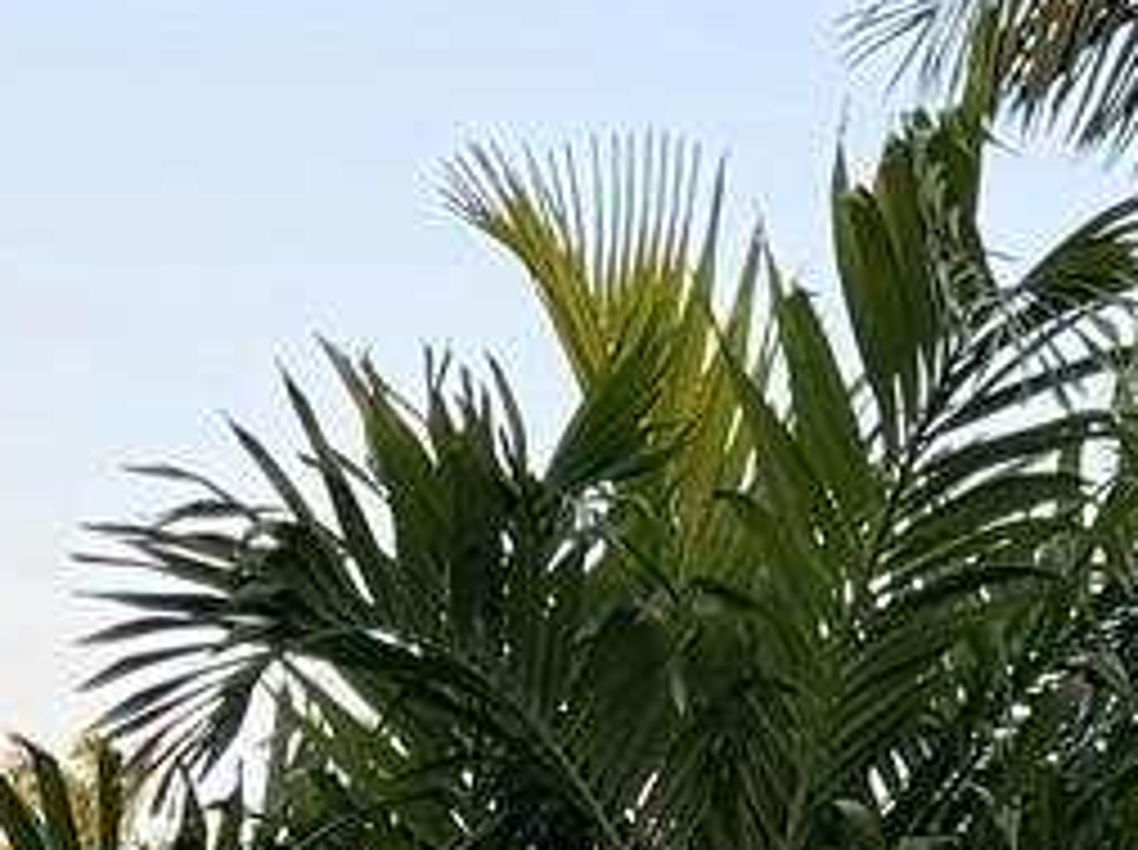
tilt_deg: +3.3
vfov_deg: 9.4
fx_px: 4990
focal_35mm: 152
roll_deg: -0.7
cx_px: -414
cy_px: 1309
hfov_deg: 12.5
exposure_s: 1/571
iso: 80
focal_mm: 6.76
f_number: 1.78
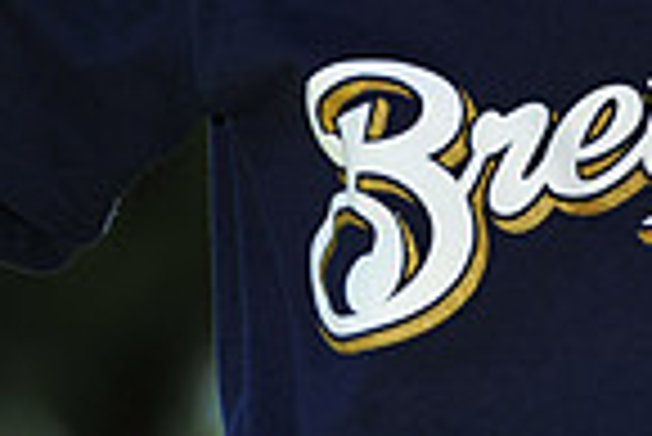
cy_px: -247
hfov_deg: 2.6
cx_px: 571
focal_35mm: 797
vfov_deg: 1.7
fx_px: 14449
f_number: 4
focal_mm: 200
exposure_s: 1/1250
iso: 200
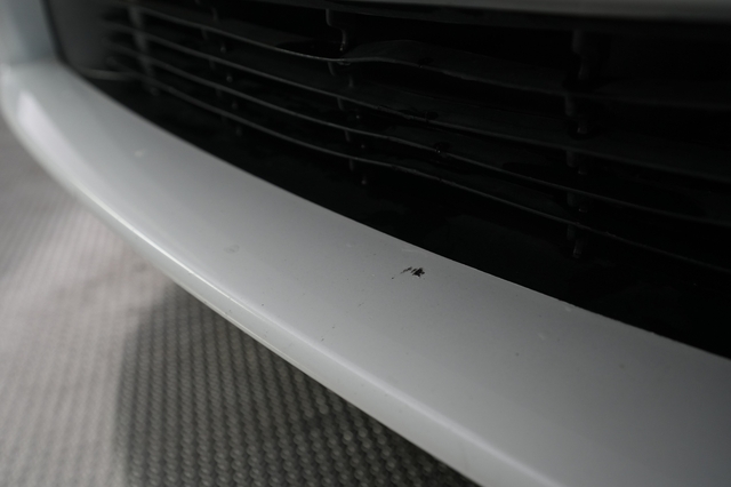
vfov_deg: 46.4
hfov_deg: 65.5
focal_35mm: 28
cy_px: 244
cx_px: 366
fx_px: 568
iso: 1250
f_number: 4.5
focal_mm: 28
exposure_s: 1/125
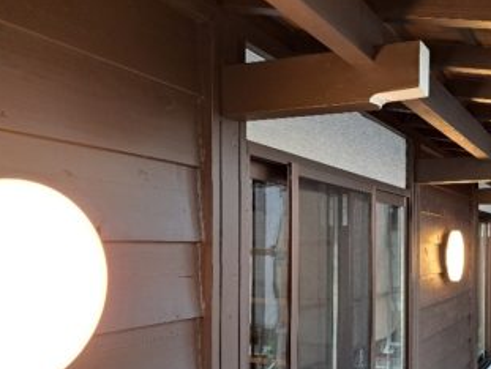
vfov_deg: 38.2
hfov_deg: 48.2
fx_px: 525
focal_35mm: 37
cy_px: 254
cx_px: 368
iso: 160
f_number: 1.8
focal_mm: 5.23
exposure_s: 1/50
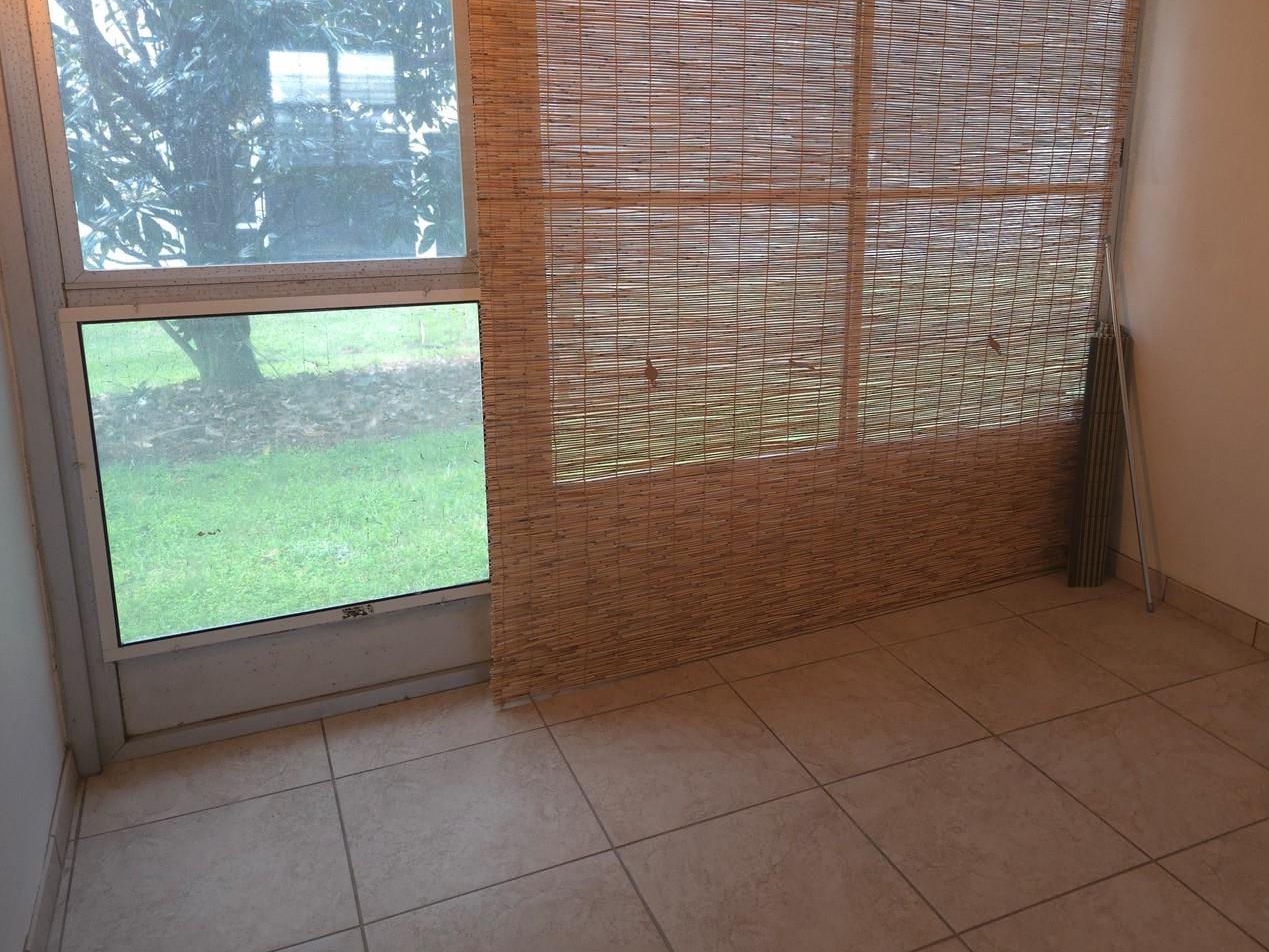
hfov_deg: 61.3
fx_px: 1063
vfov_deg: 47.9
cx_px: 736
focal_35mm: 29
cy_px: 377
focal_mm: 5.4
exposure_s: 1/40
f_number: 1.8
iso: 320
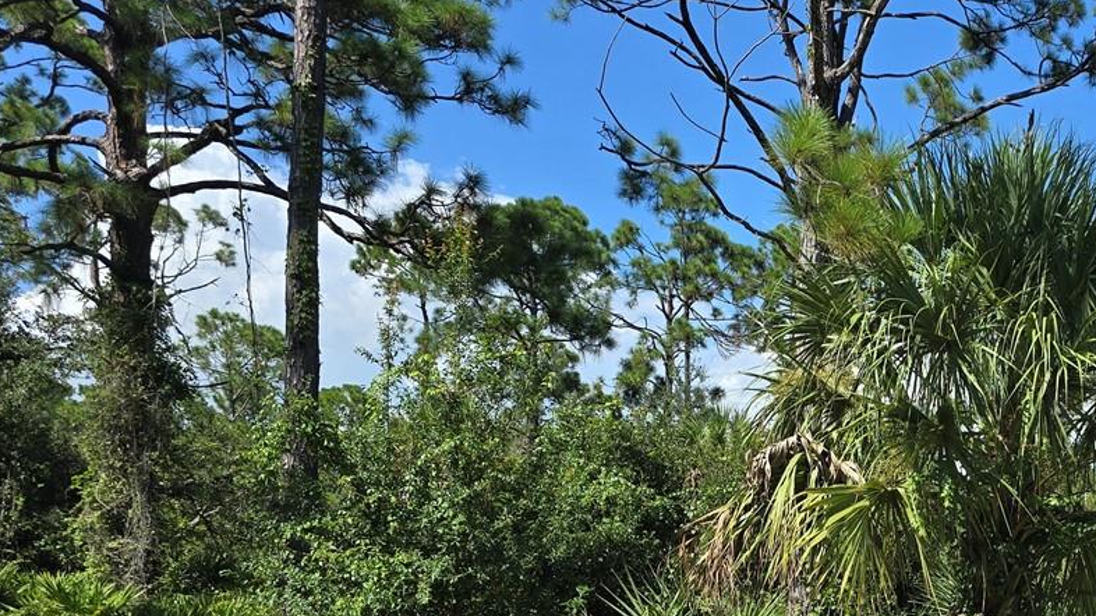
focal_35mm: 51
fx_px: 1482
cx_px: 1064
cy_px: 655
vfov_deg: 22.3
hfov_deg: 36.9
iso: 12
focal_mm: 6.3
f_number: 1.7
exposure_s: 1/703
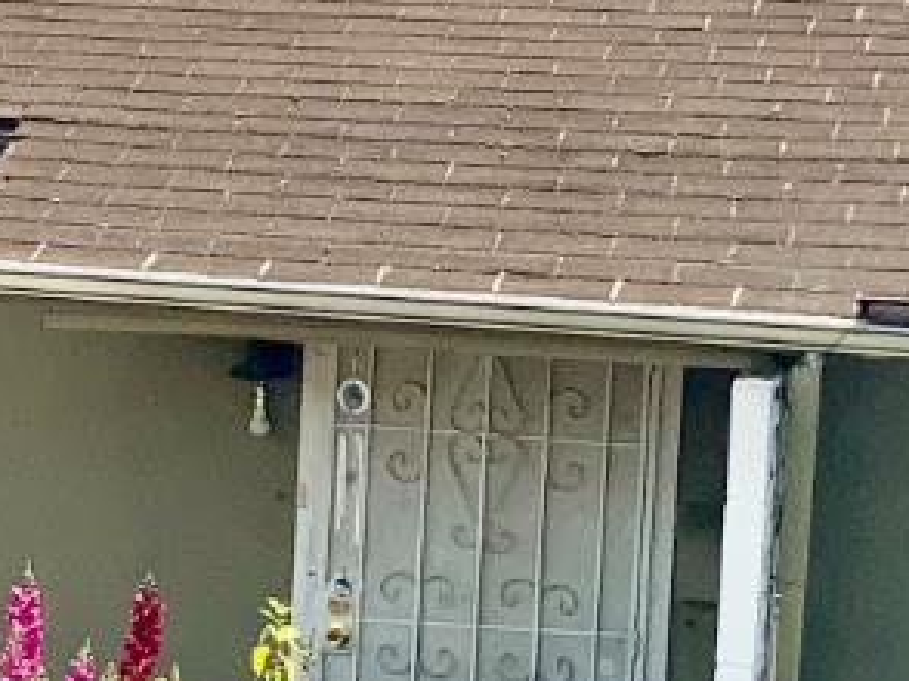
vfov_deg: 10.0
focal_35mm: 148
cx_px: 473
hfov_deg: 13.4
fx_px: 3883
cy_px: 537
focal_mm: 3
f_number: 1.8
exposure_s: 1/1786
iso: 16
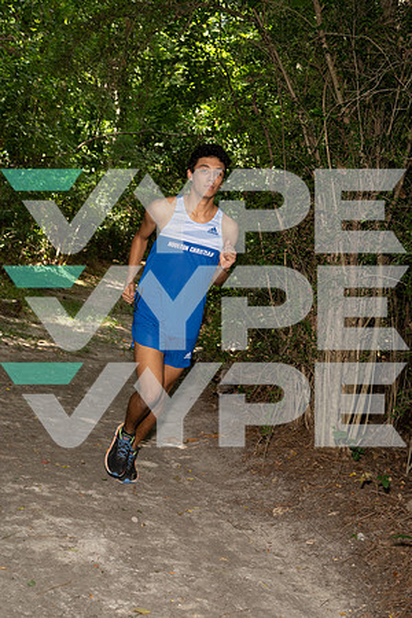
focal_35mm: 50
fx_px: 858
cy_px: 309
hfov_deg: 27.0
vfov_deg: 39.6
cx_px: 206
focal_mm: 50
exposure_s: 1/250
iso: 800
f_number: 8
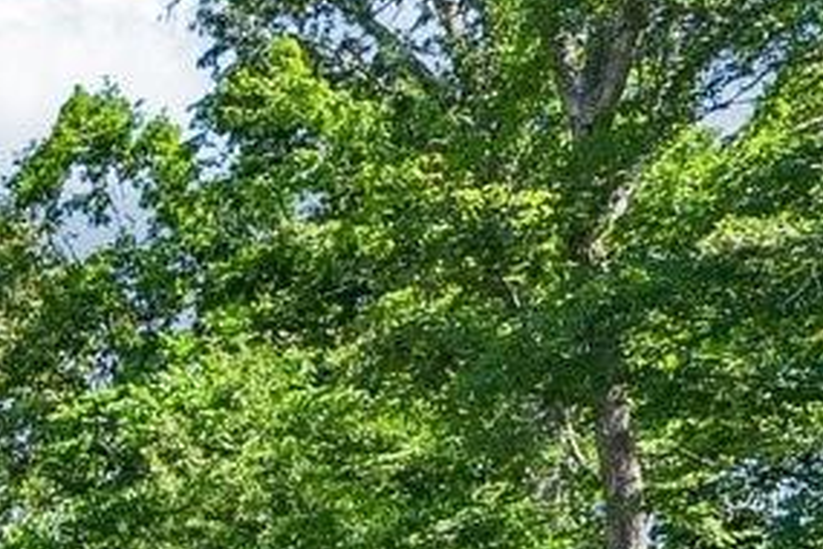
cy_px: 1374
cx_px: -1577
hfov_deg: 11.3
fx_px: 2711
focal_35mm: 119
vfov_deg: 9.9
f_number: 8
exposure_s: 1/250
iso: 100
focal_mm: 16.5
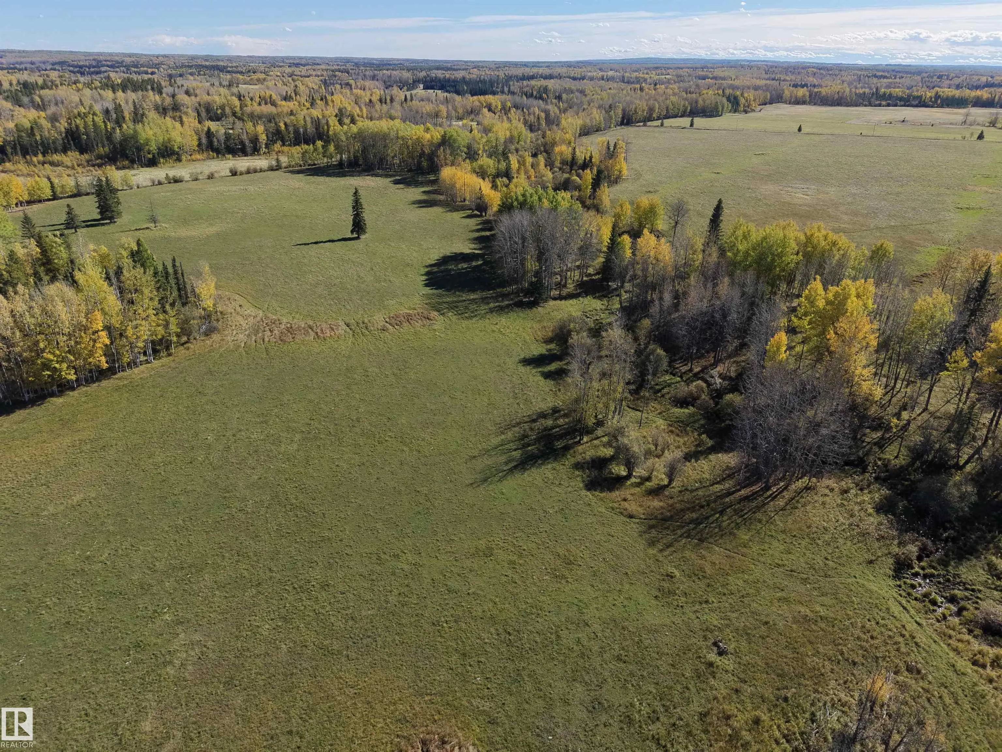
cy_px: 376
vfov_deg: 56.8
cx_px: 501
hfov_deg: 71.6
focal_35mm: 24
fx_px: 695
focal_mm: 8.67
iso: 400
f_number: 1.8
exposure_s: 1/6400
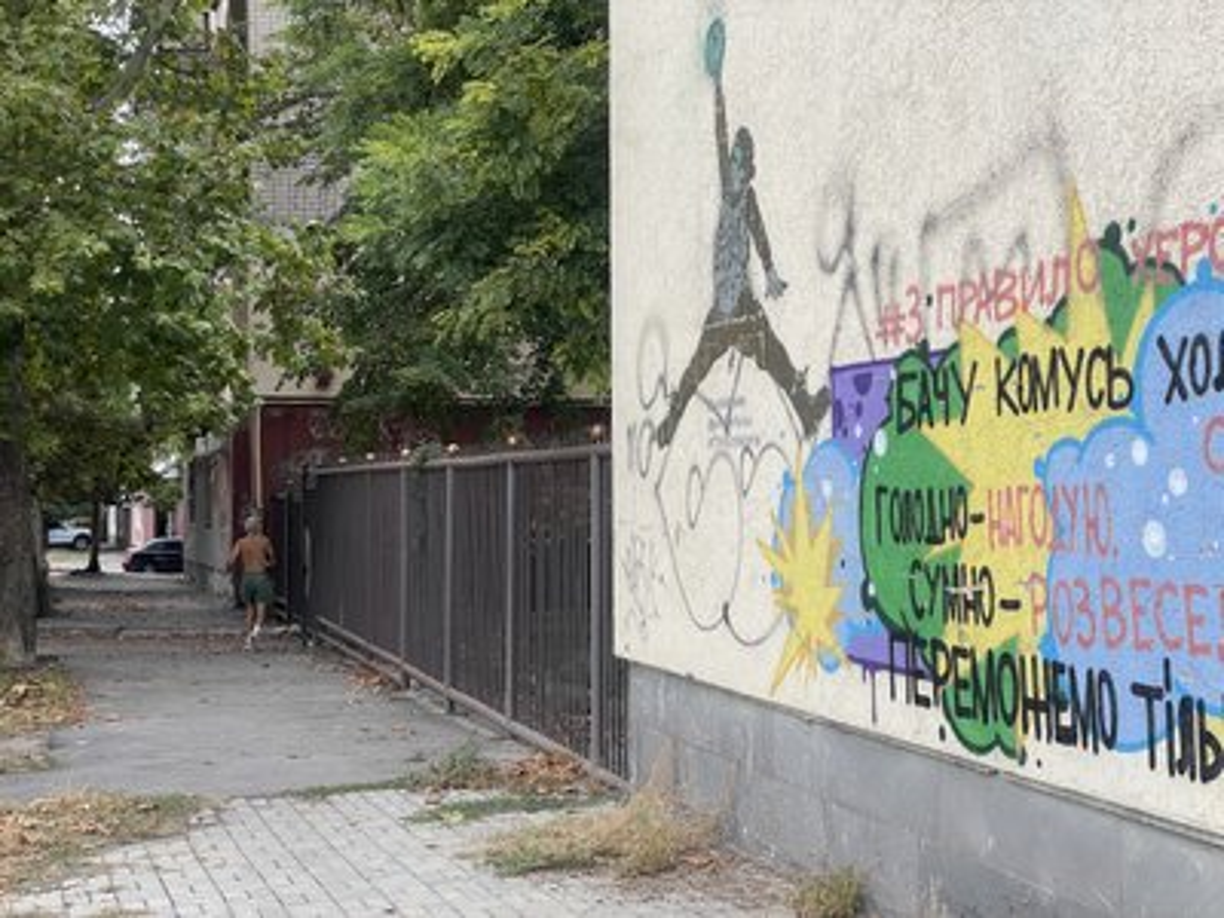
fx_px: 1839
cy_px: 459
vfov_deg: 28.0
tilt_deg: +0.3
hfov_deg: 36.8
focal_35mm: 52
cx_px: 612
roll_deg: +0.3
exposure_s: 1/163
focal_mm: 6
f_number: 2
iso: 25
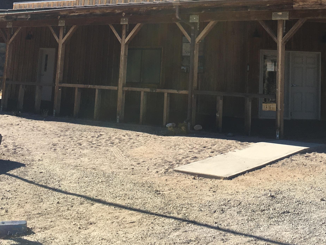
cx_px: 223
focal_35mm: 63
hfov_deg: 30.5
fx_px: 593
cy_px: -10
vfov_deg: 22.3
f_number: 2.2
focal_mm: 4.15
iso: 25
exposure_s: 1/1068
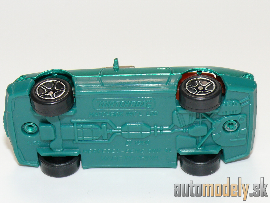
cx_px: 135
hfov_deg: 17.9
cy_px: 102
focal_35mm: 110
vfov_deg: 13.5
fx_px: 858
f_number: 4
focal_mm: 14
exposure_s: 1/30
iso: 100
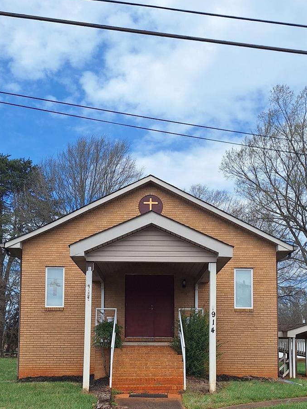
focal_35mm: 39
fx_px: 461
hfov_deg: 36.8
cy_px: 306
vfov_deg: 46.2
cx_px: 149
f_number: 1.8
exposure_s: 1/3067
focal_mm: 5.54
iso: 40
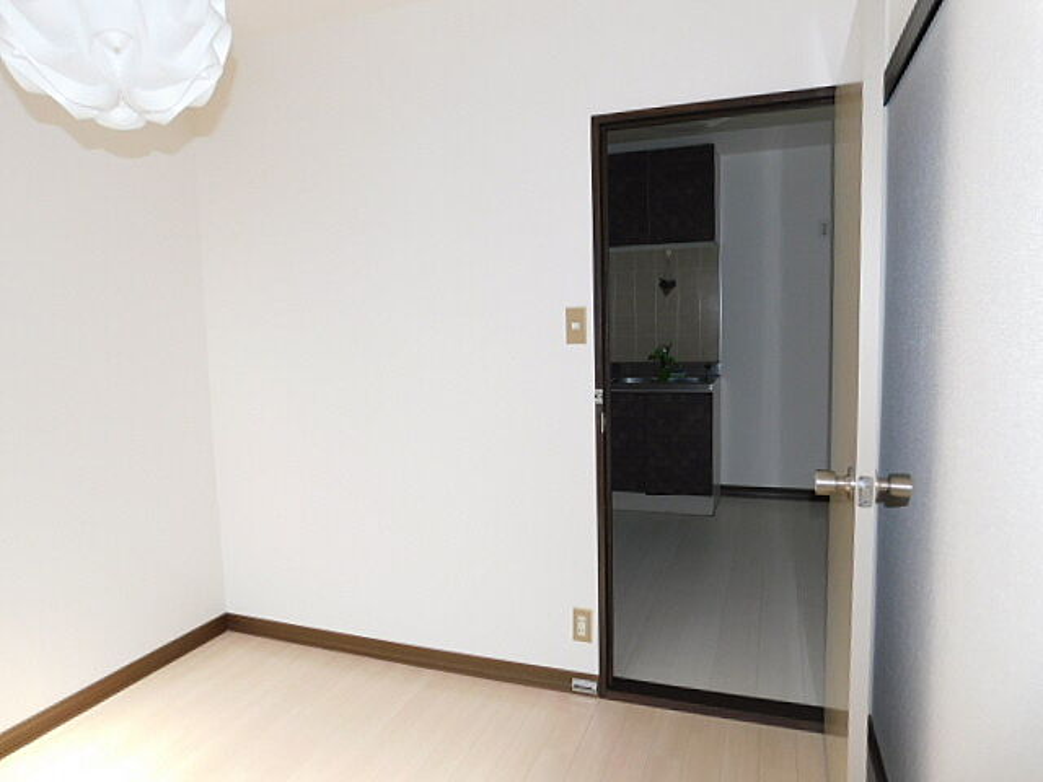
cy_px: 391
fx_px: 693
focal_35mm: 23
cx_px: 522
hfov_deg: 73.9
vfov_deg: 58.9
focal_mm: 4
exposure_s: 1/640
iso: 125
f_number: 3
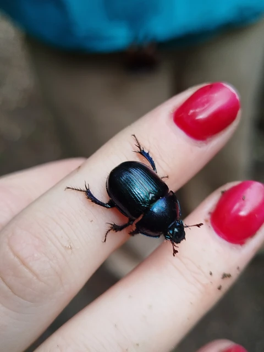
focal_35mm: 48
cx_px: 132
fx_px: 488
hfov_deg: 30.3
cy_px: 176
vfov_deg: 39.7
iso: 80
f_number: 1.7
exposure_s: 1/100
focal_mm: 5.31
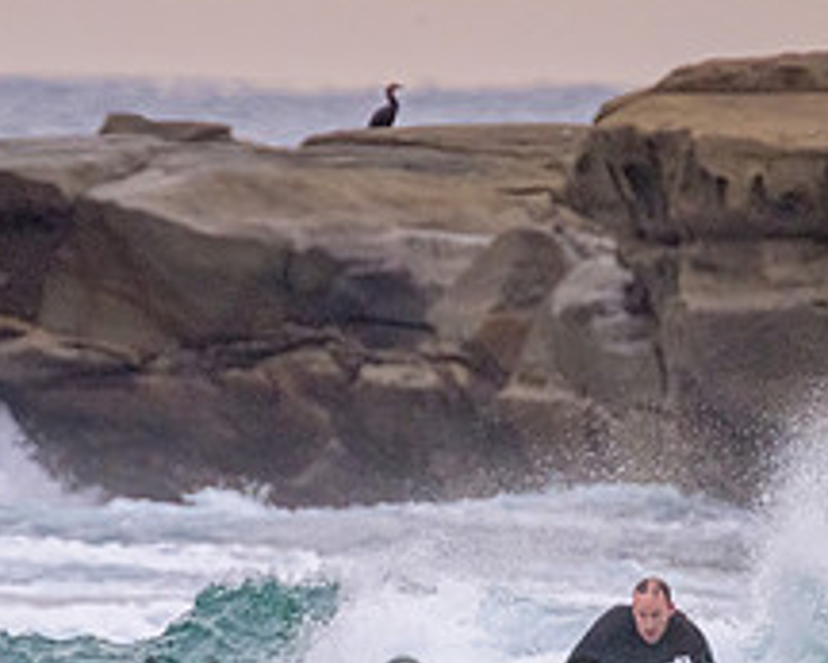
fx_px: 49328
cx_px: 540
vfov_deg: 0.8
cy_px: 684
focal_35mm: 2012
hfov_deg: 1.0
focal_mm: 800
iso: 4500
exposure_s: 1/1250
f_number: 11
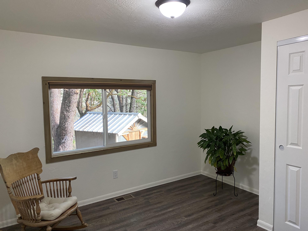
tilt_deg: -3.8
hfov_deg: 67.3
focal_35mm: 26
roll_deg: +0.9
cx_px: 154
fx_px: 231
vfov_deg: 53.1
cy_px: 116
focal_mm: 4.25
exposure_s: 1/60
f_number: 1.8
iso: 160
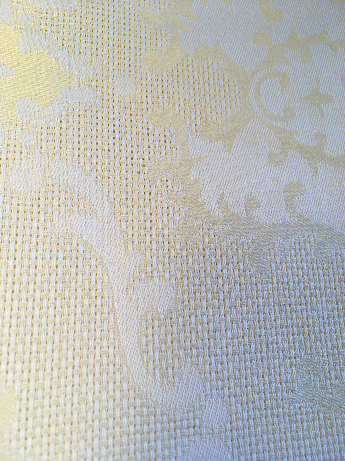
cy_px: 230
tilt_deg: -69.4
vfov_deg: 61.7
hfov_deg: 48.2
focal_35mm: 29
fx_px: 385
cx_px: 172
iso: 25
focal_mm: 4.15
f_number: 2.2
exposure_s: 1/103
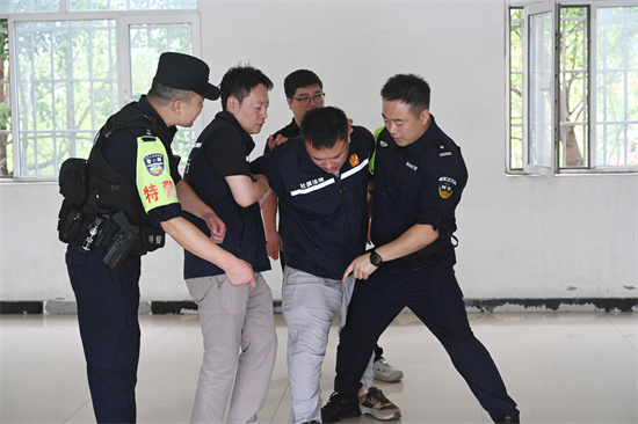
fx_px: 1240
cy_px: 212
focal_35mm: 70
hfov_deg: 28.9
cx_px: 319
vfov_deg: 19.4
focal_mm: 70
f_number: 4.5
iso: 1600
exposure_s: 1/320
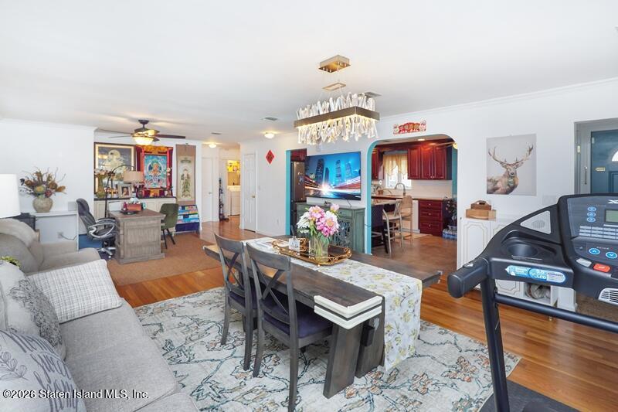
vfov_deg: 72.0
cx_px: 309
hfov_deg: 95.0
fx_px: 283
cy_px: 206
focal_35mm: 16
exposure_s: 1/100
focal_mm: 11
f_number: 4.5
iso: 100
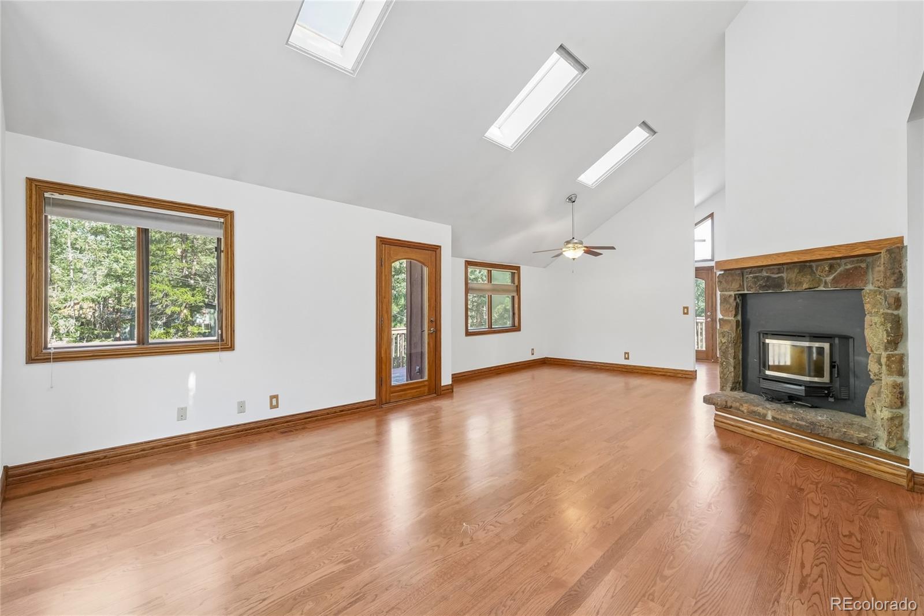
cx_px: 462
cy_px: 308
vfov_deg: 77.3
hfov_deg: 100.4
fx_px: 385
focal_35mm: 15
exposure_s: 1/6
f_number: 8
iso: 800
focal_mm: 10
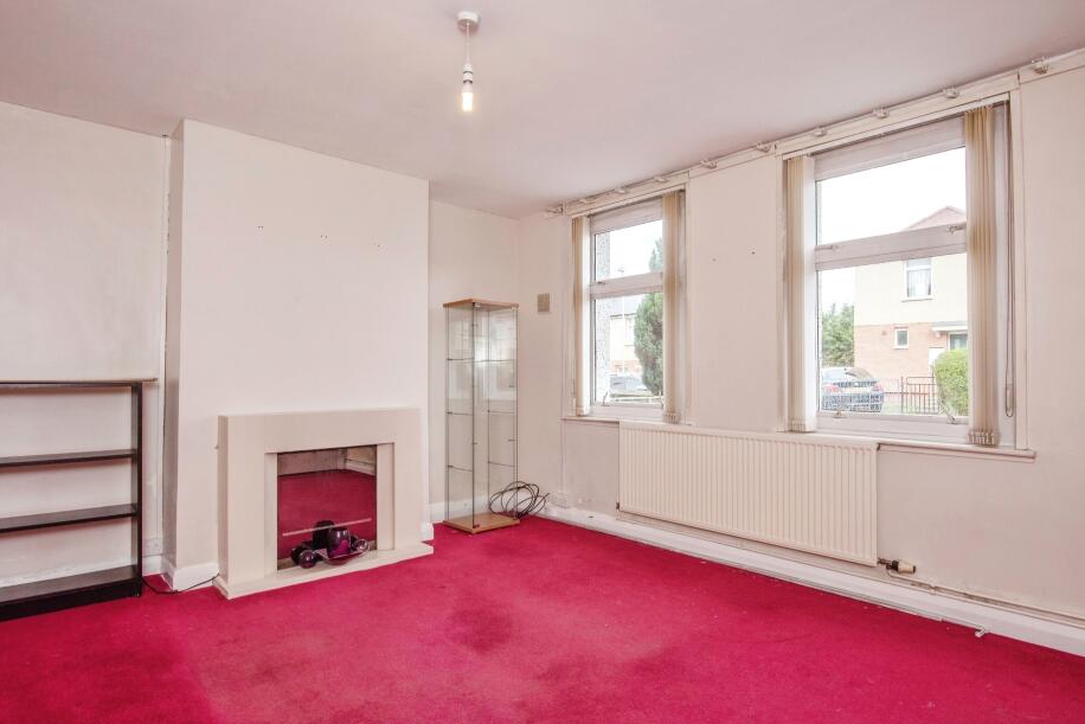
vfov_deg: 64.6
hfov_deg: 86.9
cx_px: 529
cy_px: 366
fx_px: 573
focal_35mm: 19
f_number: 13
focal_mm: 17
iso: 200
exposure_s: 1/60
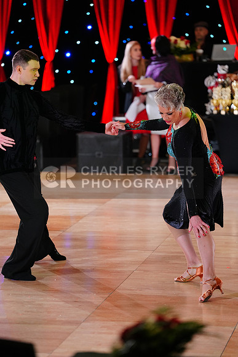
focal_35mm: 157
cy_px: 178
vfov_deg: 13.1
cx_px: 119
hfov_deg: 8.7
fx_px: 1556
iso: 2500
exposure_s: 1/400
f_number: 2.8
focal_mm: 157
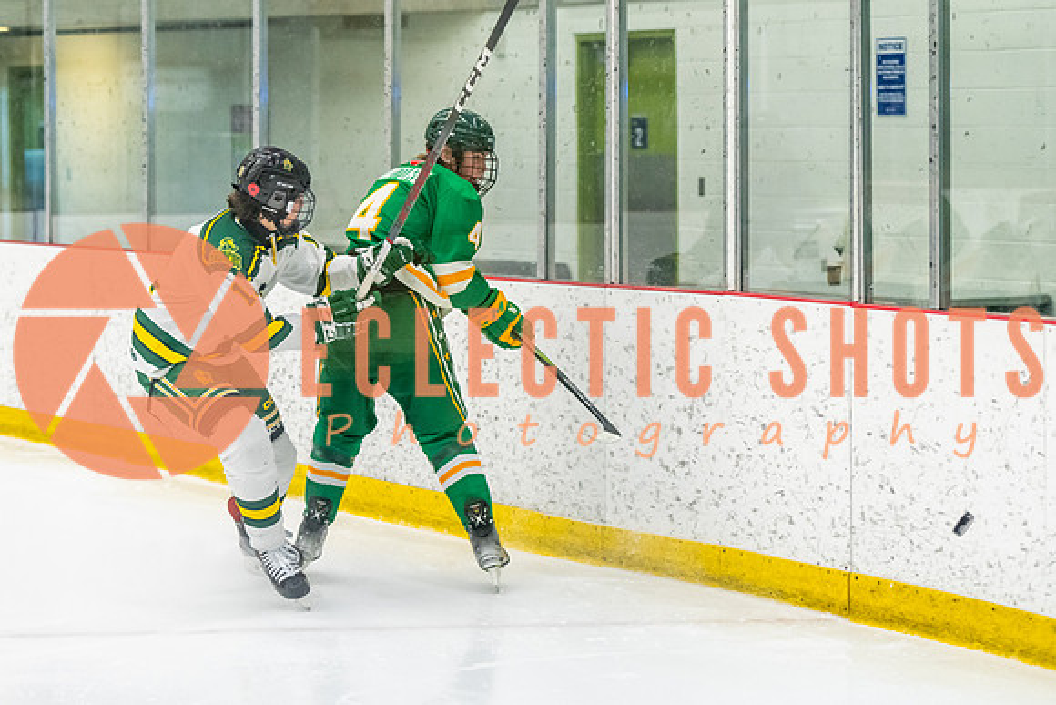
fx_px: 3305
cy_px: 324
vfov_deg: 12.2
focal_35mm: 113
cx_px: 450
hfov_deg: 18.1
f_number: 2.8
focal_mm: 90
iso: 3200
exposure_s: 1/800
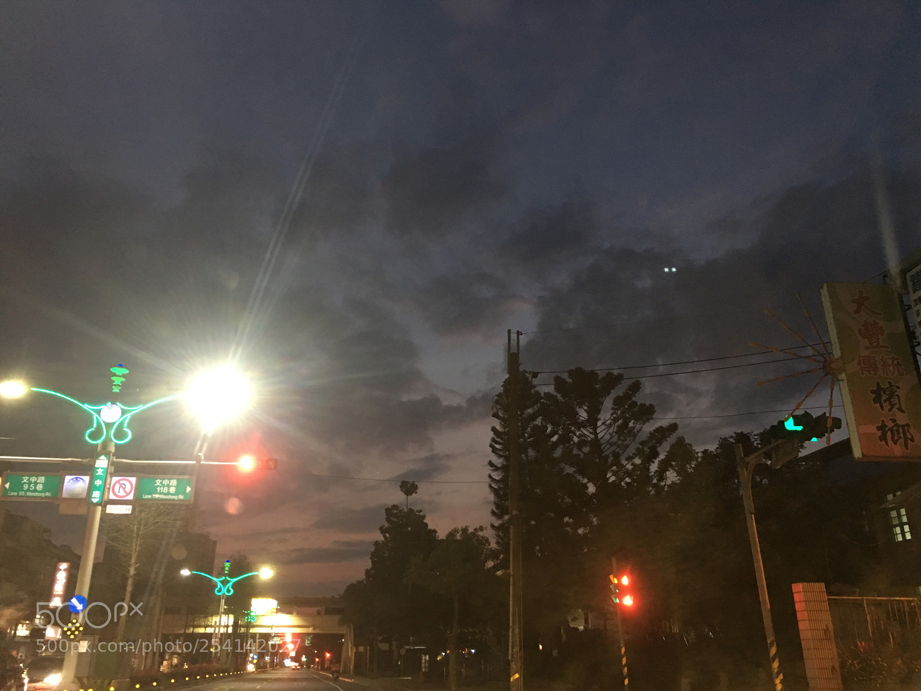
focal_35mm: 29
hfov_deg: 61.7
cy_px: 346
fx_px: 772
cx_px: 460
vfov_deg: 48.2
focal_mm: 4.15
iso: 64
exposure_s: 1/4
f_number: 2.2
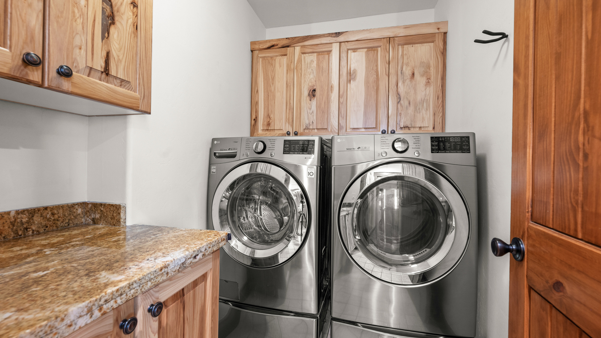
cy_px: 164
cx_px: 301
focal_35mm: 15
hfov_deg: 103.0
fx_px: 239
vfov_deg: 70.5
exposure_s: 1/2
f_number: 7.1
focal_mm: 14
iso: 500
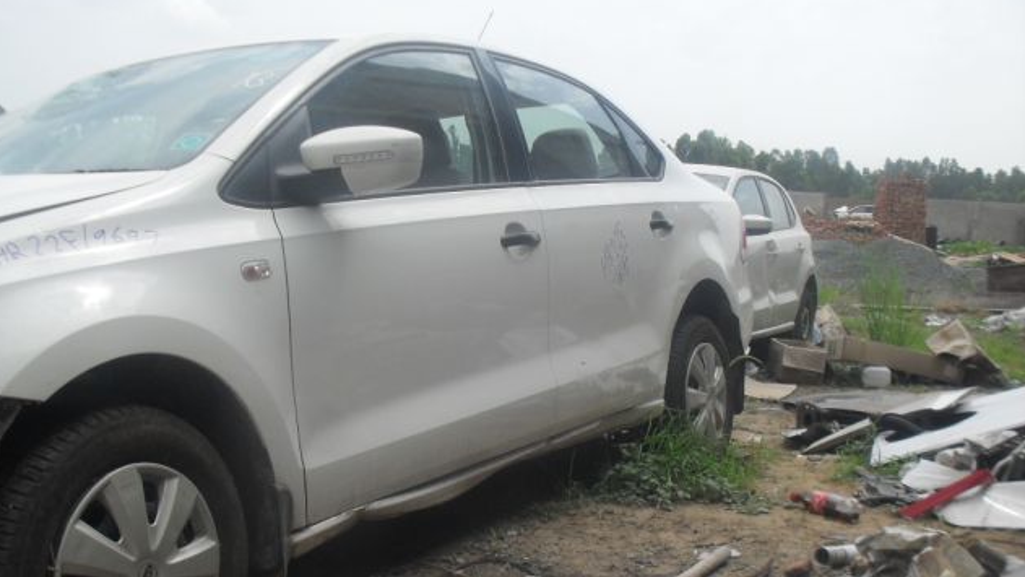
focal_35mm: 42
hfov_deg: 48.4
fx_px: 1142
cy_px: 371
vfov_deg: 28.2
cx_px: 508
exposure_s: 1/180
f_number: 8.3
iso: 80
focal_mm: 6.3
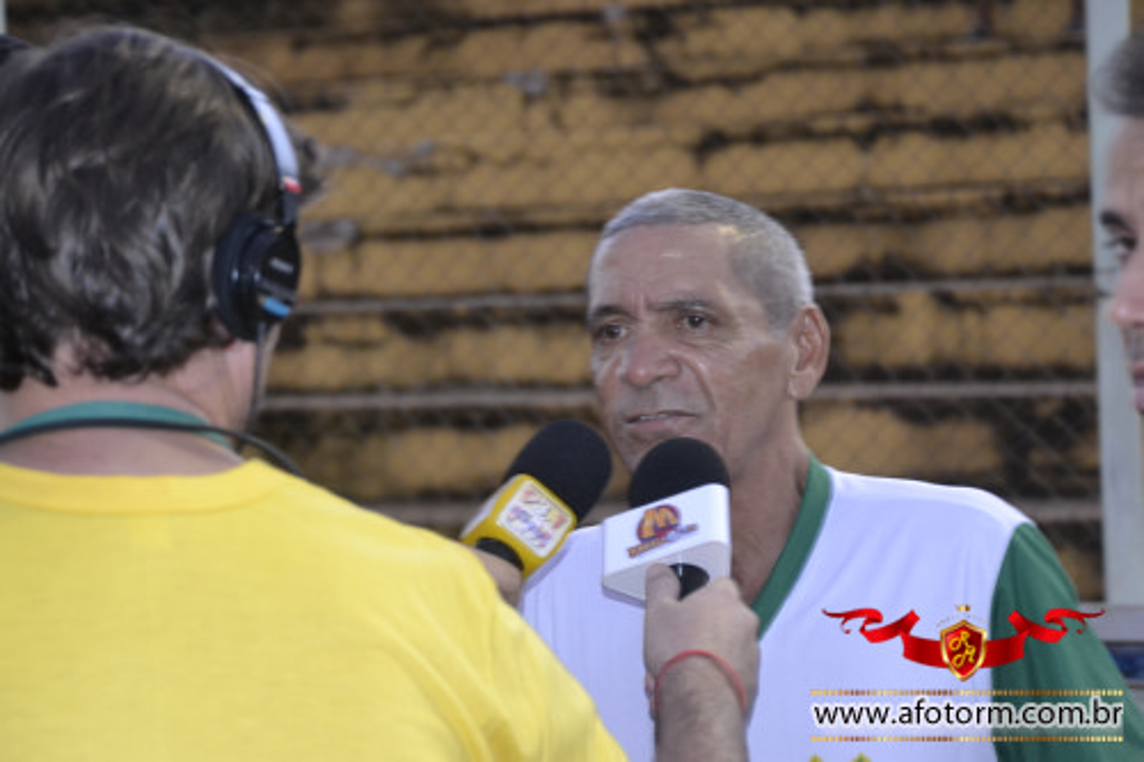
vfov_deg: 11.4
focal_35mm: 120
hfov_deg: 17.1
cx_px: 572
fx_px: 3812
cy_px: 381
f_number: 5.6
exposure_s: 1/60
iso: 2200
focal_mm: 80
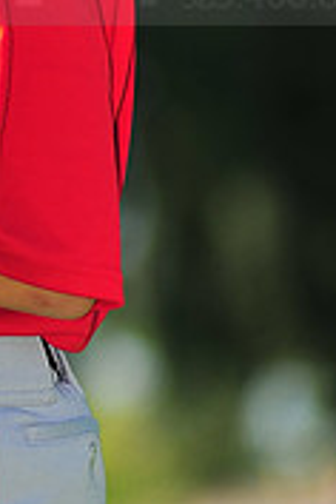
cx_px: -188
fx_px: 8273
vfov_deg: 3.5
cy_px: -65
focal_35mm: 591
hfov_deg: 2.3
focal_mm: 180
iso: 200
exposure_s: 1/1250
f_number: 3.5
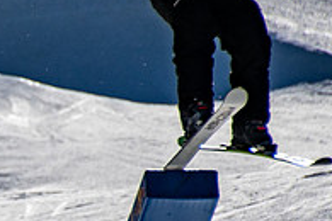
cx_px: -78
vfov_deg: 0.9
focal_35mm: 1497
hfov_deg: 1.4
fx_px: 13805
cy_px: 194
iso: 250
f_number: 6.3
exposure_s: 1/1600
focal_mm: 246
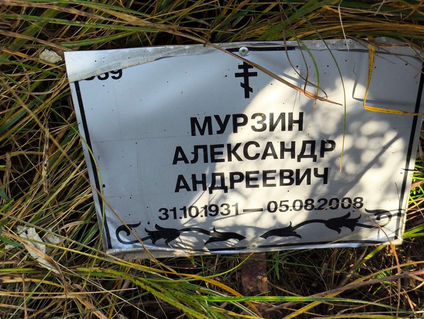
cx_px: 212
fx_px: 613
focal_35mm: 50
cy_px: 160
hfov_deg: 38.2
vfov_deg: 29.1
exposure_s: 1/248
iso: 50
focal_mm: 4.71
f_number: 1.7
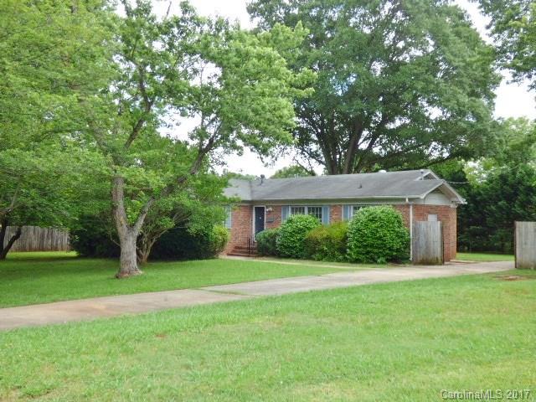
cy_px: 201
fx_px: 557
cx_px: 268
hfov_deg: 51.4
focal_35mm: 36
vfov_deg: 39.7
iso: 100
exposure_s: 1/200
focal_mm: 6.18
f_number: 3.4
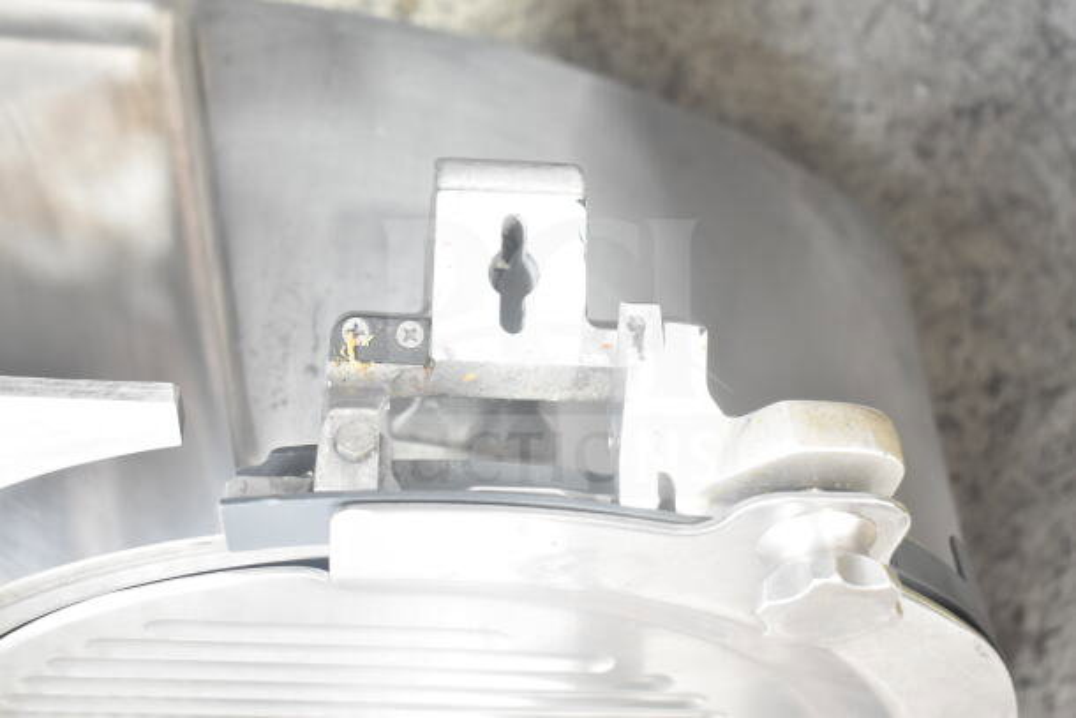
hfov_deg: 42.3
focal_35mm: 46
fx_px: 1390
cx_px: 538
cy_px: 359
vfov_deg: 29.0
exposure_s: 1/100
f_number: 5
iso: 1600
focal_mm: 31
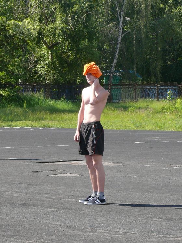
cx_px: 91
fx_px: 1247
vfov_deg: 11.1
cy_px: 122
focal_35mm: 178
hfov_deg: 8.3
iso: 100
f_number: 6.3
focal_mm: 21.2
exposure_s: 1/160
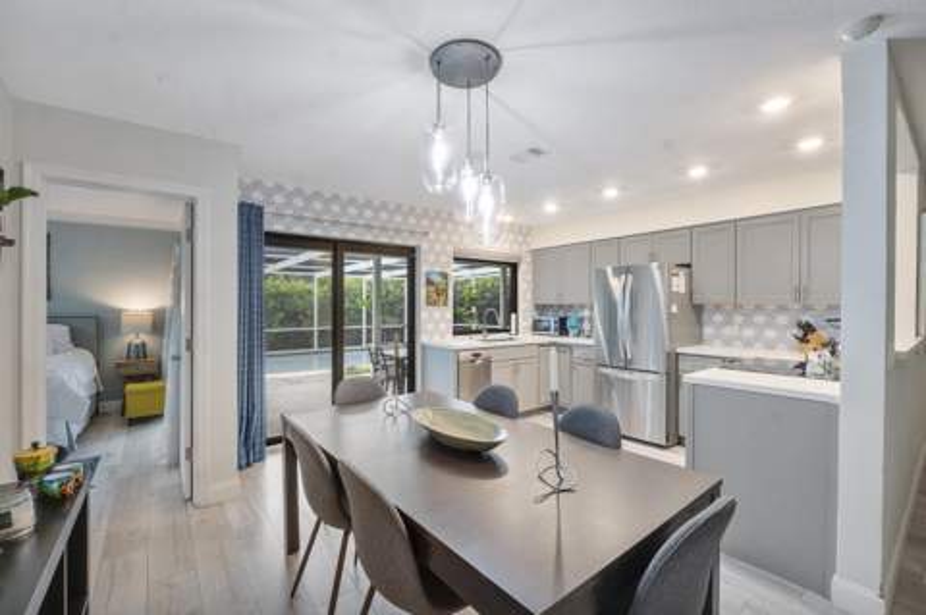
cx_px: 463
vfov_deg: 74.5
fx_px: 405
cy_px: 308
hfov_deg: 97.7
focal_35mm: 16
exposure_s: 1/3
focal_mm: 10.5
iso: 160
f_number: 11
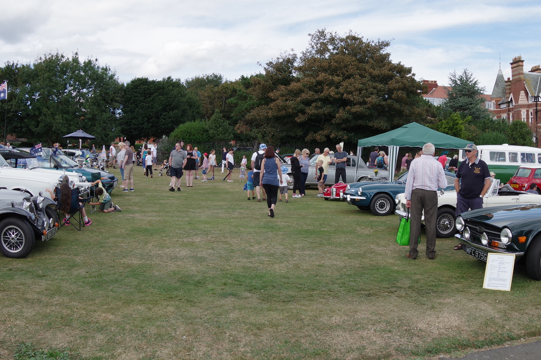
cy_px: 151
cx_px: 342
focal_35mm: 34
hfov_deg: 55.6
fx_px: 506
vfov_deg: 39.1
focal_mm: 17
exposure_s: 1/160
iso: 200
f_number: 10
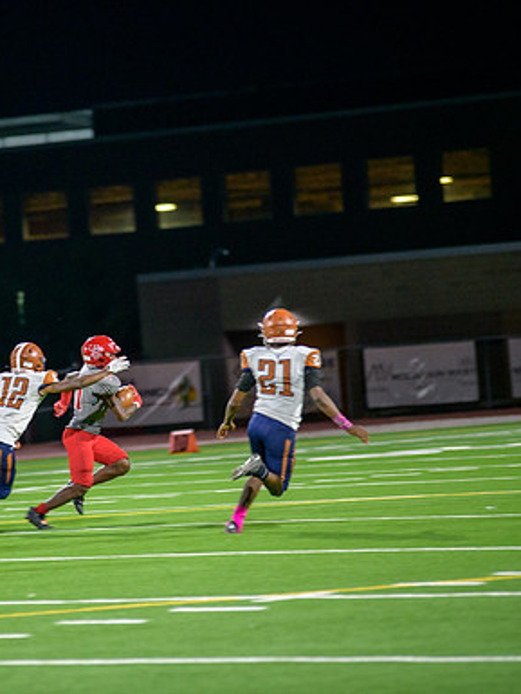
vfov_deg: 6.8
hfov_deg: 5.1
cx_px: 54
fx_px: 5816
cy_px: 347
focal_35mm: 290
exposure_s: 1/250
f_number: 2.8
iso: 1600
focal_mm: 200
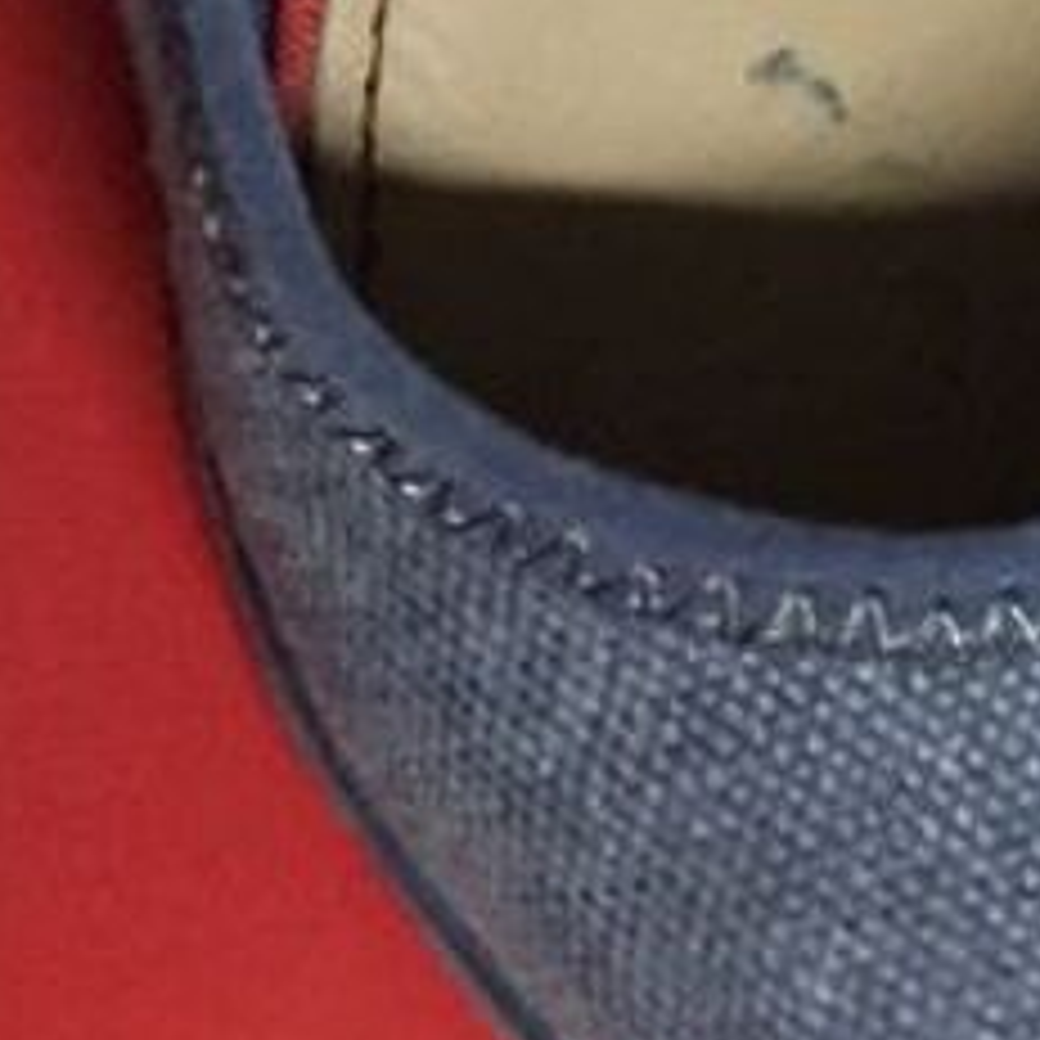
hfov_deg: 11.5
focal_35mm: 148
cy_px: -1236
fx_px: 5031
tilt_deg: -63.3
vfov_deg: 10.5
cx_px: 1301
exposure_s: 1/17
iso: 320
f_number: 2.2
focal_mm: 4.15
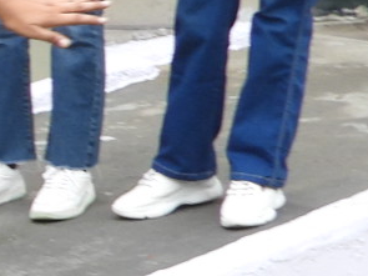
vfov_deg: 4.1
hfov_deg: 5.0
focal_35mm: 362
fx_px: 3847
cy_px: 241
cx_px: -990
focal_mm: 8.5
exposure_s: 1/250
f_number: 3.2
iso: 100
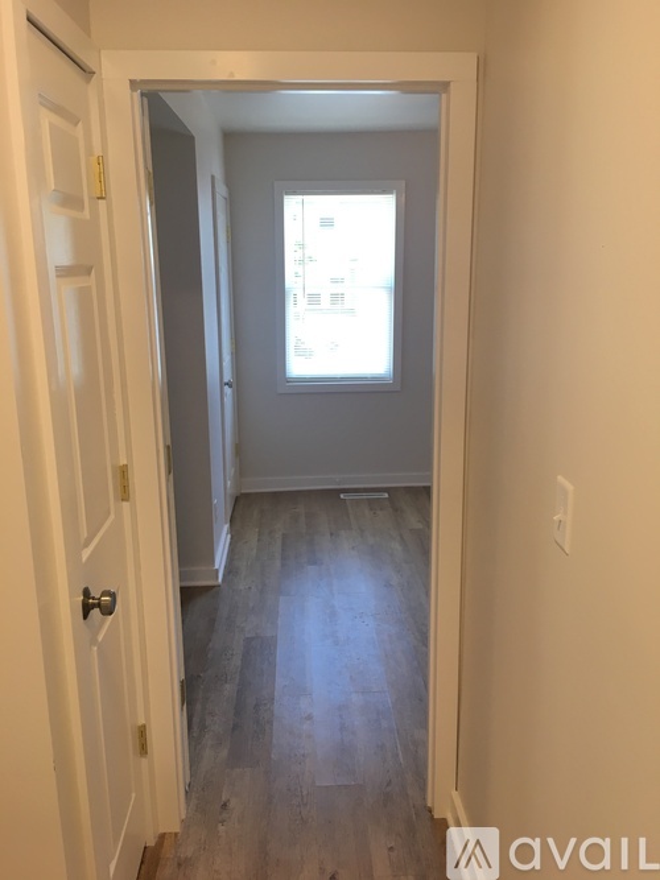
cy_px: 440
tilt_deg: -13.0
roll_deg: -0.9
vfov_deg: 61.7
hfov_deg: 48.2
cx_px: 330
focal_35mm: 29
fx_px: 737
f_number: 2.2
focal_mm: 4.15
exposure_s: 1/30
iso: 50
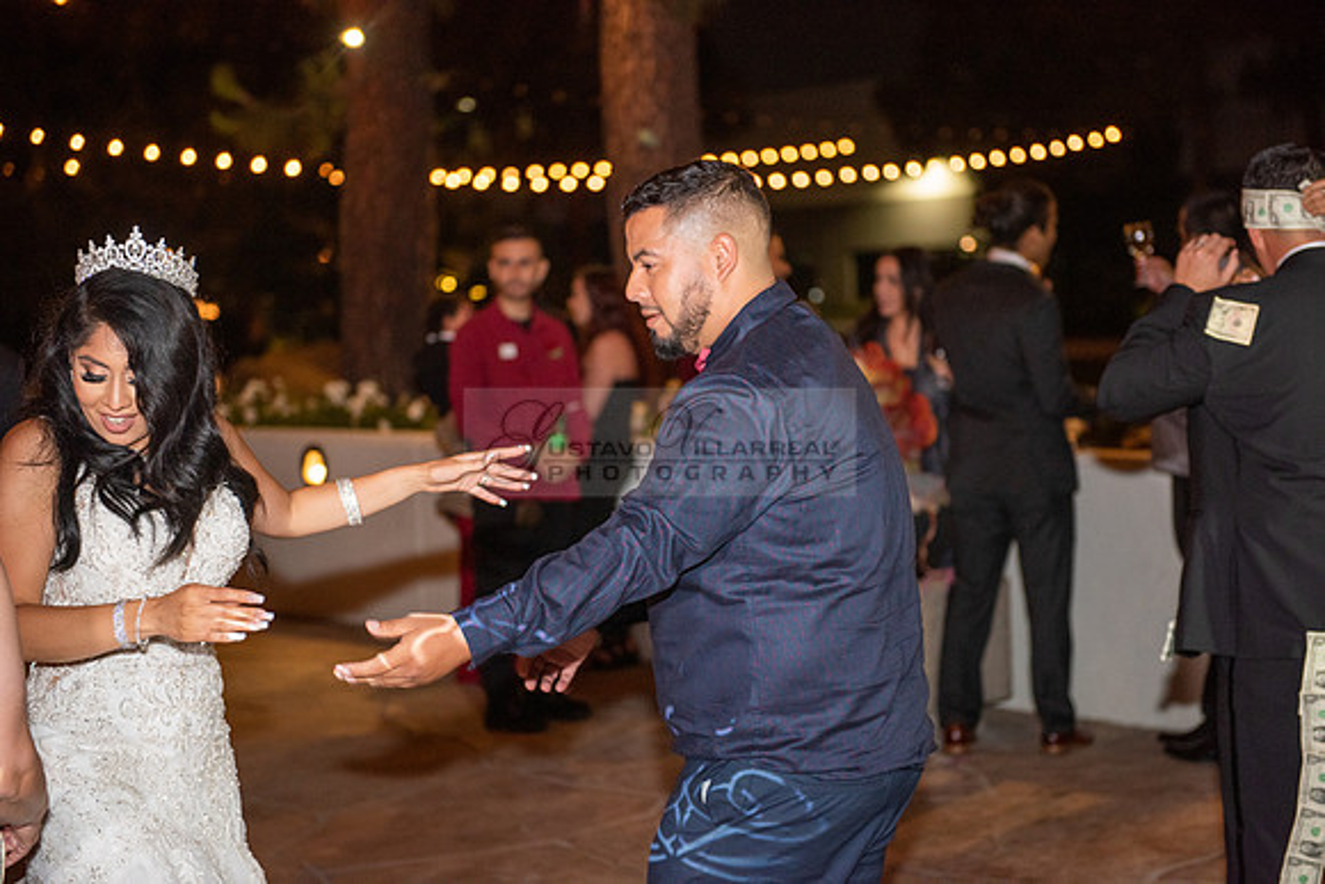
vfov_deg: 19.5
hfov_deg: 28.8
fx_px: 2577
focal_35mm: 70
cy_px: 442
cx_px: 662
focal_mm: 70
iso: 1250
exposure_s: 1/125
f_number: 2.8
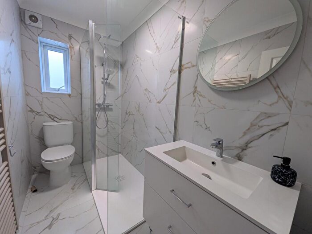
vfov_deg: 85.7
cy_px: 117
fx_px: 126
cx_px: 156
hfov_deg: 102.1
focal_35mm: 14
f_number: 2.2
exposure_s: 1/100
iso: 99
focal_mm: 1.85
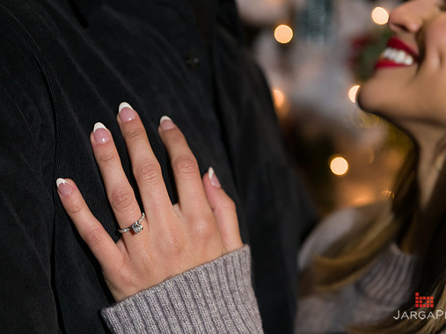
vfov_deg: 19.1
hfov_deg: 25.3
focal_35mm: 77
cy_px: 168
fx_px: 992
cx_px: 223
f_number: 4
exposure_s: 1/200
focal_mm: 70
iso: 2000
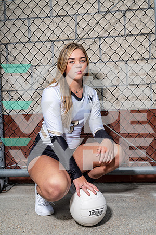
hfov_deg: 35.9
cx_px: 78
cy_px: 118
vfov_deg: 51.9
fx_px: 240
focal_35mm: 37
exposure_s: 1/125
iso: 100
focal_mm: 37
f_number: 8
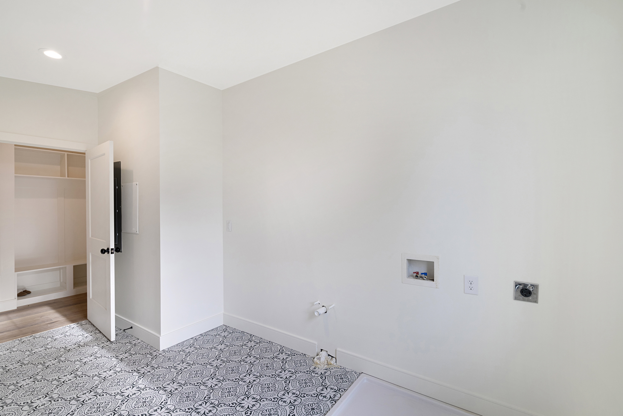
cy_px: 208
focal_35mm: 16
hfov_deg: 96.7
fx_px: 277
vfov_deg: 73.8
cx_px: 312
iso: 400
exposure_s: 1/5
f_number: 9
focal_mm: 16
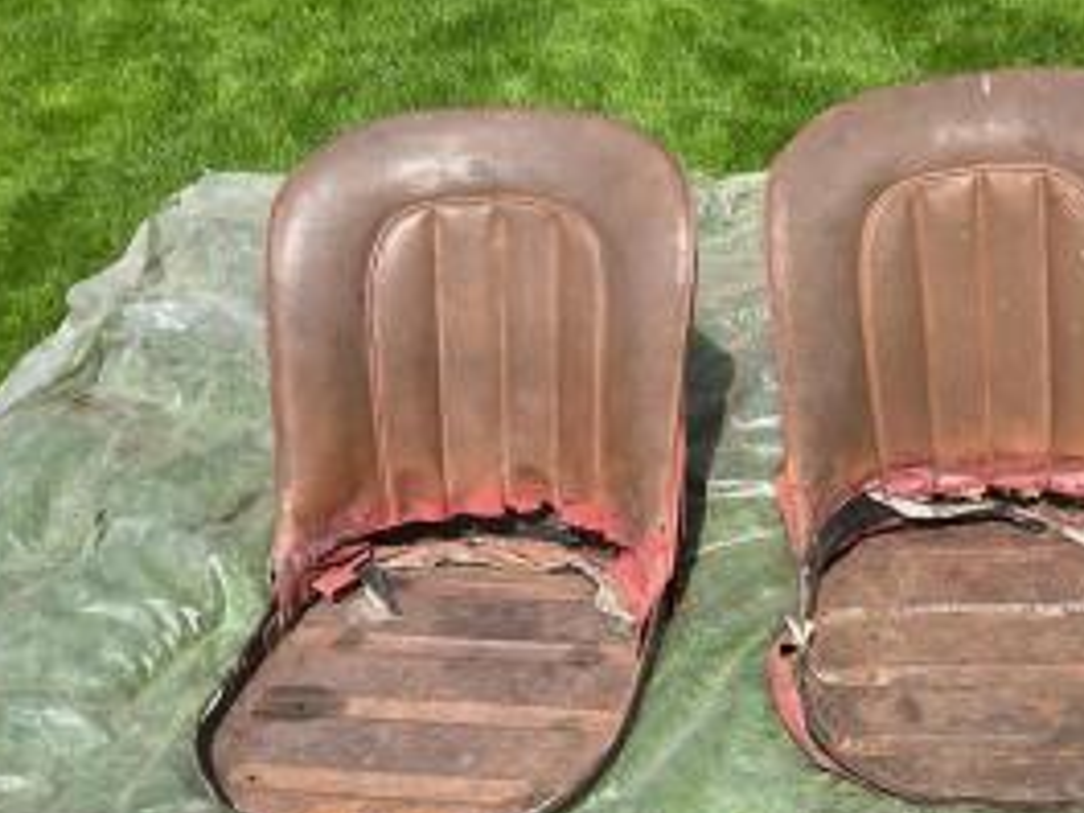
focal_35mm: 44
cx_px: 764
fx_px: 1378
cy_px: 505
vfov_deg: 32.7
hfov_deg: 42.1
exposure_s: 1/1144
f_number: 1.8
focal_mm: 3
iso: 16
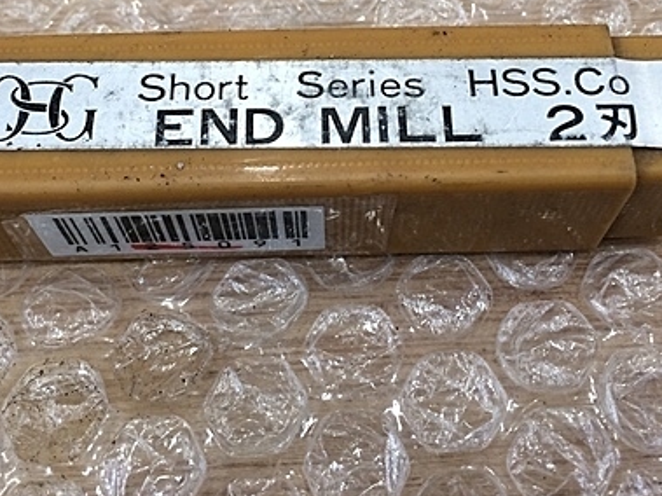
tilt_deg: -63.9
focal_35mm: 49
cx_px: 293
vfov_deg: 29.2
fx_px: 937
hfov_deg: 38.9
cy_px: 124
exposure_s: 1/30
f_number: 2.2
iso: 64
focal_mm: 4.15
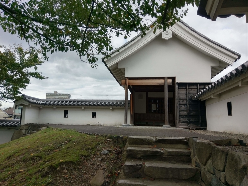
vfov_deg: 53.1
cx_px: 124
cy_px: 93
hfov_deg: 67.3
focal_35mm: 26
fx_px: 186
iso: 100
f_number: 1.8
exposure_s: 1/1011
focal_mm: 4.58
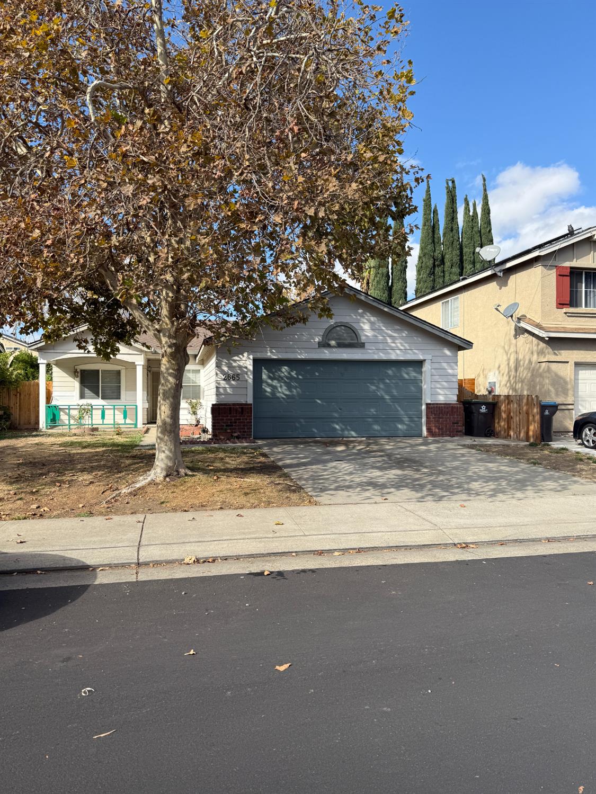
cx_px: 298
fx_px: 551
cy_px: 397
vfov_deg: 71.6
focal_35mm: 24
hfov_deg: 56.8
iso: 80
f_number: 1.78
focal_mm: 6.76
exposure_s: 1/2169
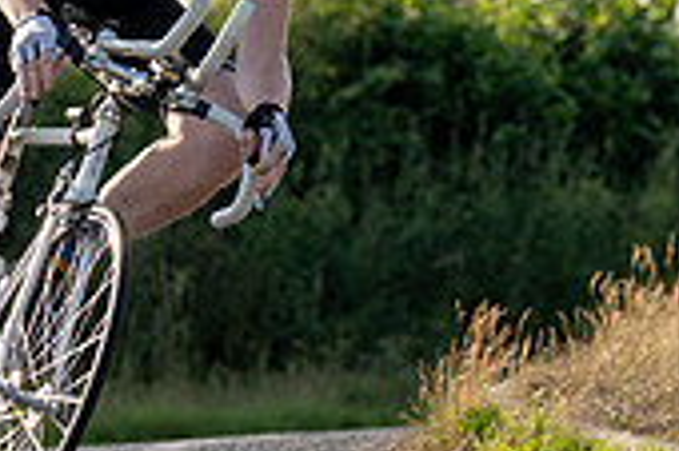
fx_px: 7933
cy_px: 76
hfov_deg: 4.9
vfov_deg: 3.3
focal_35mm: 421
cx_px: 132
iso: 160
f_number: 4
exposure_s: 1/1000
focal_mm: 90
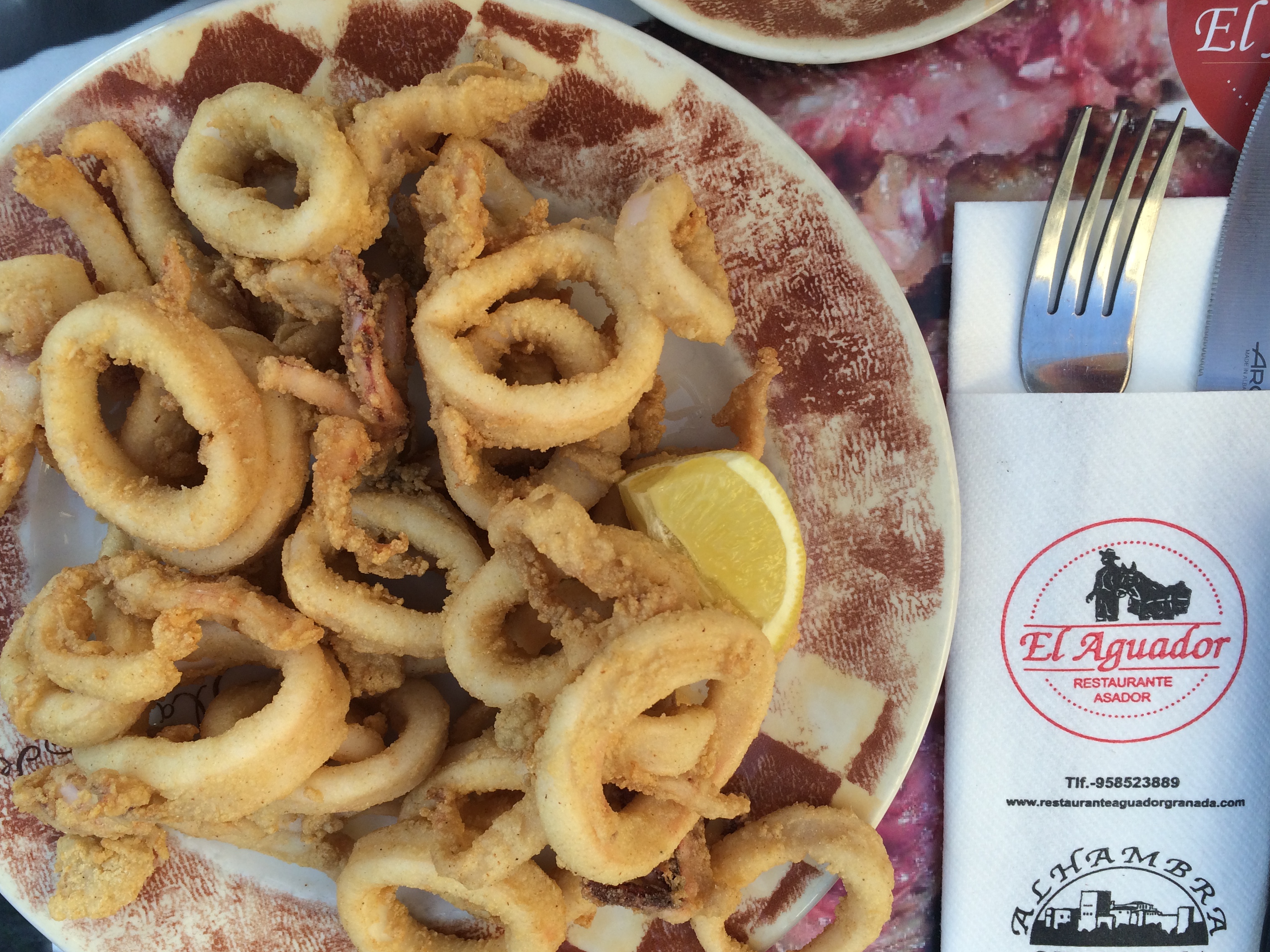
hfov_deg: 58.3
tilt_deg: -83.4
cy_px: 506
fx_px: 1137
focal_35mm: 31
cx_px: 601
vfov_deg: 45.4
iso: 32
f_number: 2.2
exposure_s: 1/178
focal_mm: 4.15
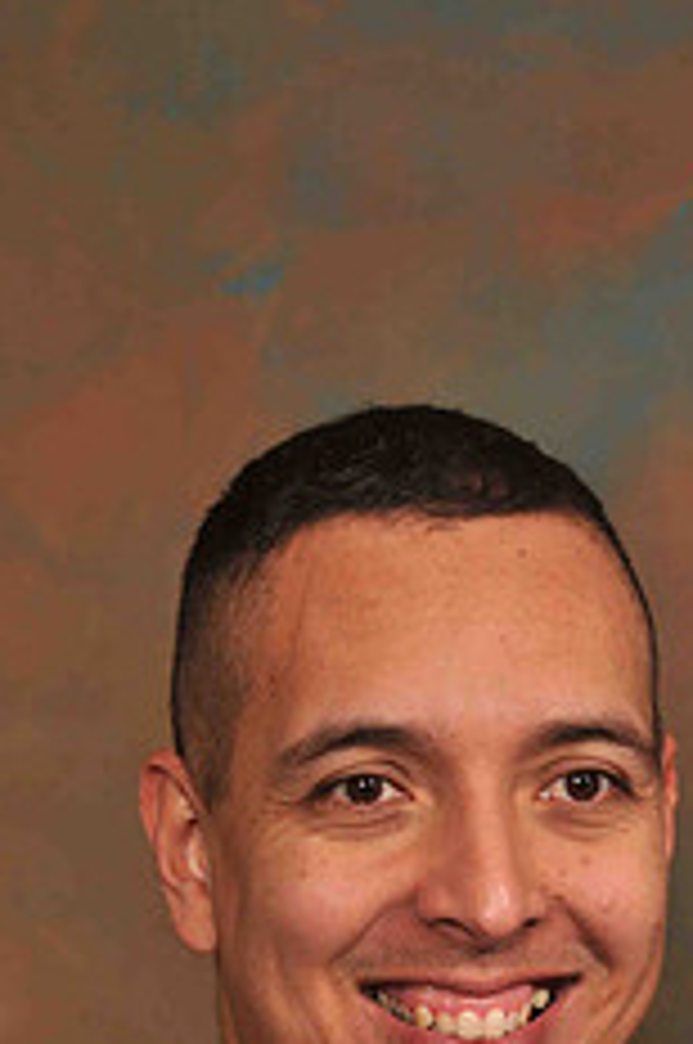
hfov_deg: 6.3
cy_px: 994
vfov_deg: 9.4
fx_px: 6312
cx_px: 380
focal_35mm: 218
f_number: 6.3
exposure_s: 1/60
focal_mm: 75
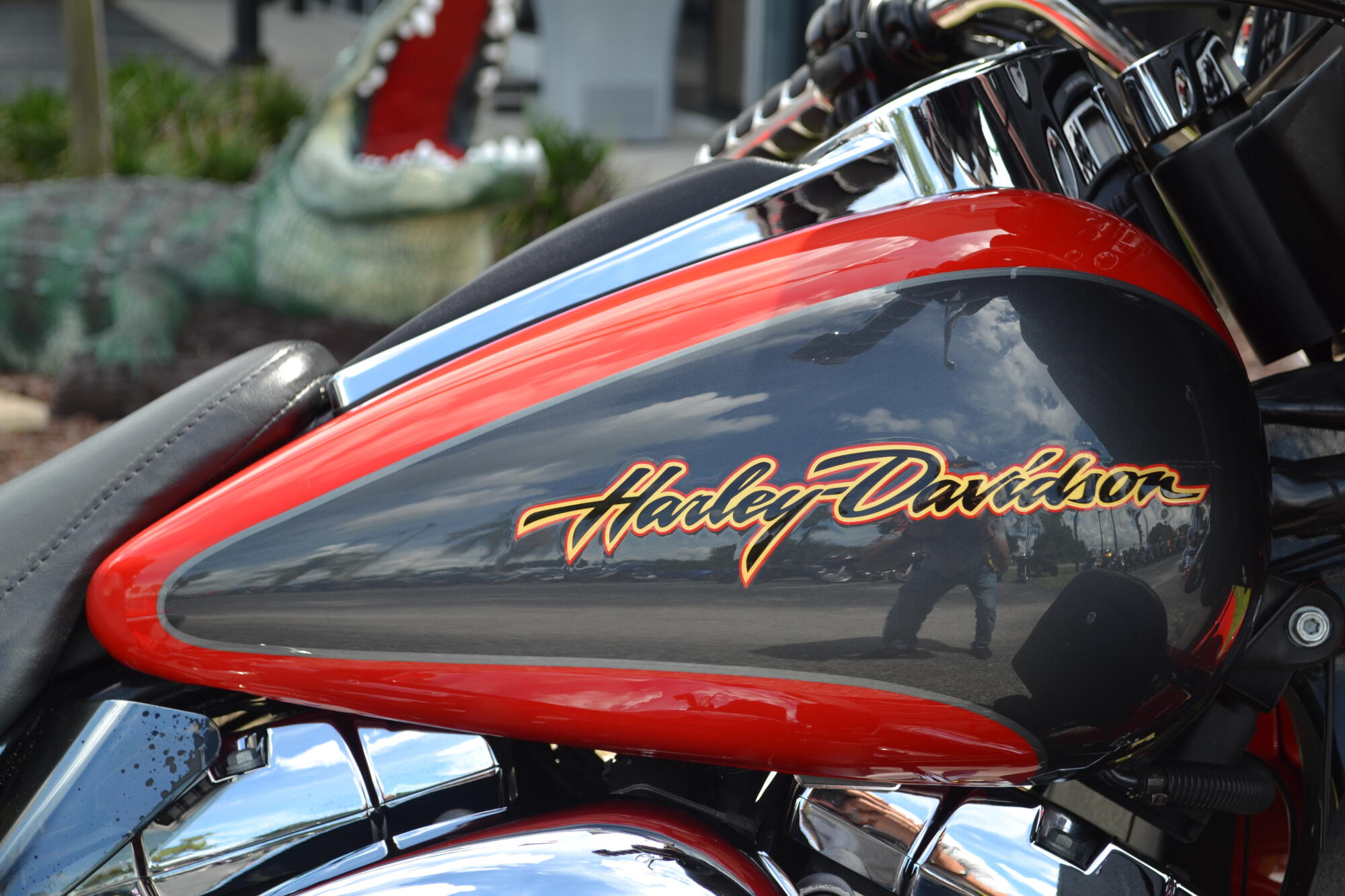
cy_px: 448
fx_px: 2465
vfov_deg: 20.6
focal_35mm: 66
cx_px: 672
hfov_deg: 30.5
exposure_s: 1/160
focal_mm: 44
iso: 100
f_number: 5.6
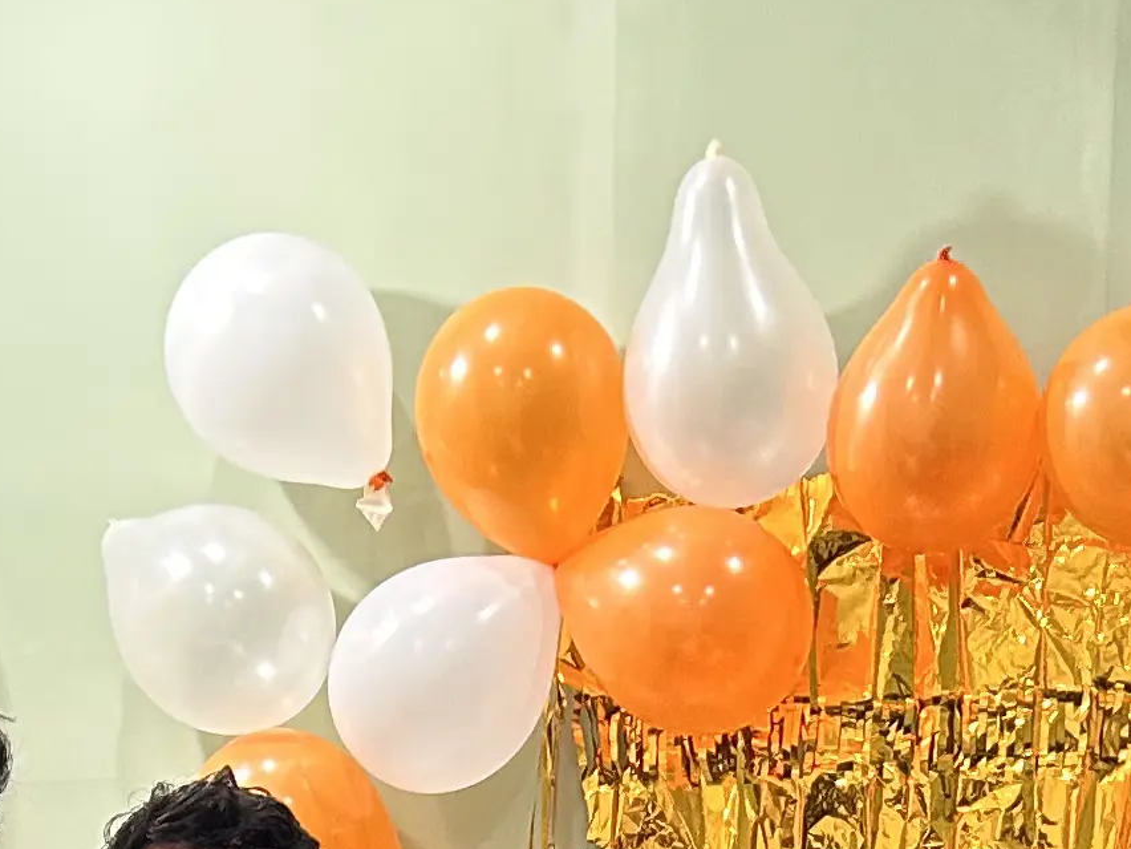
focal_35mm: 123
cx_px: 258
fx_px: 4019
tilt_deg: -10.9
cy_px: 1822
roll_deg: +0.0
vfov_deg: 10.8
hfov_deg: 15.9
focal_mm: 5.7
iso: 100
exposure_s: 1/50
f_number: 1.5
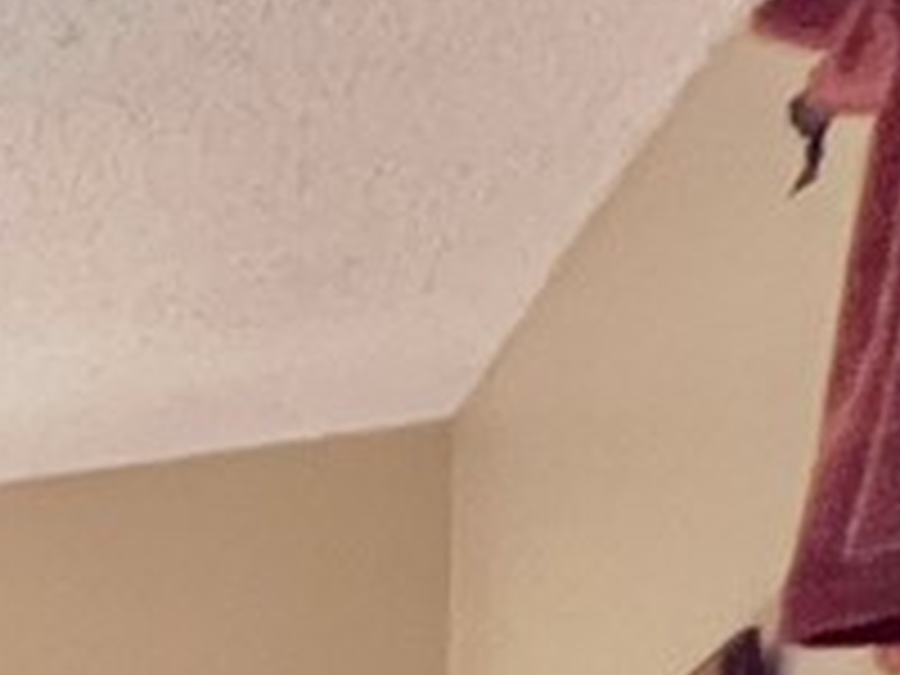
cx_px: -1971
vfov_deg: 11.5
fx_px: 2704
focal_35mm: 104
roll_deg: -0.7
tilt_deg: -0.4
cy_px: 1656
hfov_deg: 10.6
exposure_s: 1/60
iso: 640
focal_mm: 1.57
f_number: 1.8
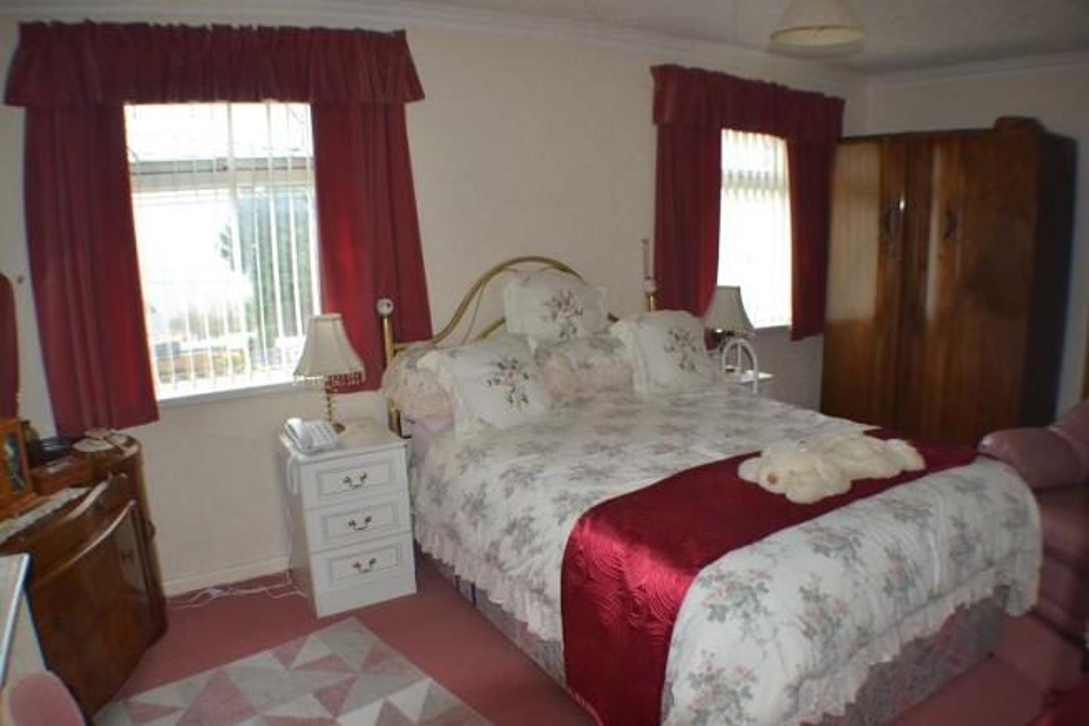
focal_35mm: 33
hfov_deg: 57.2
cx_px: 544
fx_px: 998
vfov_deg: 39.9
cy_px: 363
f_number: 3.8
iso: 800
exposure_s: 1/60
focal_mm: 22
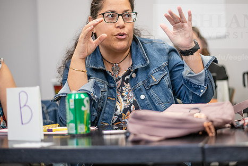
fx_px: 427
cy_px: 68
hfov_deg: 32.4
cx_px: 137
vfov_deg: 21.9
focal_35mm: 62
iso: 640
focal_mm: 50
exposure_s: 1/200
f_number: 1.8
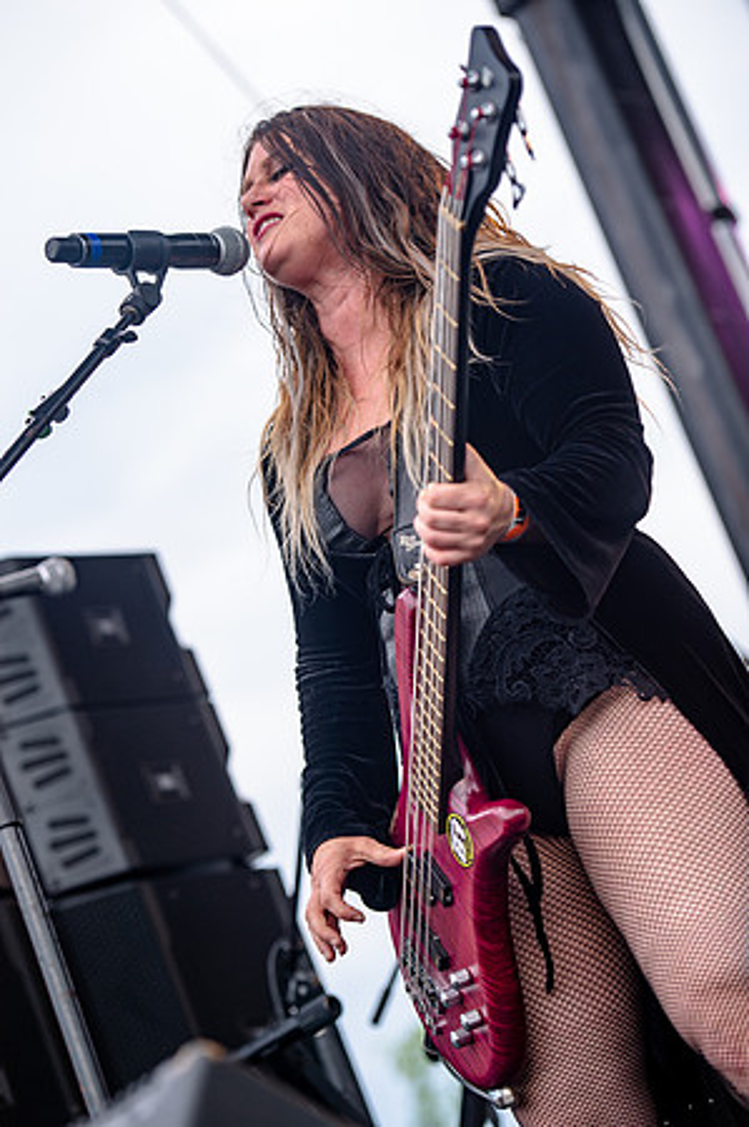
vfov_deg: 18.6
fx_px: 3441
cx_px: 374
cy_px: 564
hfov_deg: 12.4
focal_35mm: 110
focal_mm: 110
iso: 200
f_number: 4
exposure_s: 1/640
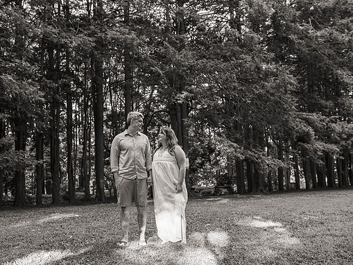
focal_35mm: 41
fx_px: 418
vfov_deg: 35.2
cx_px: 162
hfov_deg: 45.7
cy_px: 132
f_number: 3.5
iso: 1000
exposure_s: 1/250
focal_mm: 36
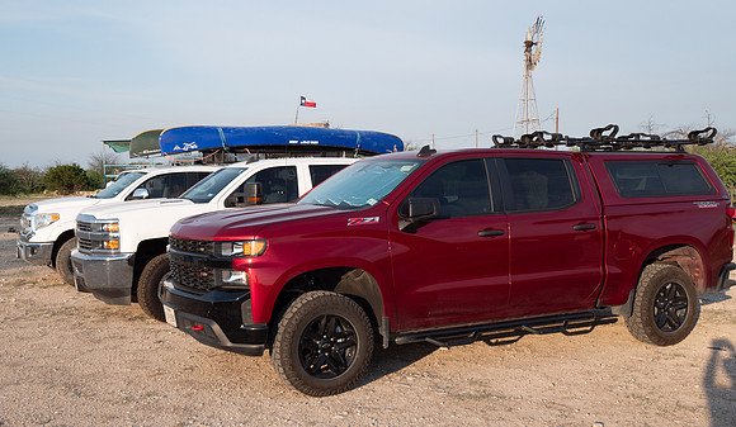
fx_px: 808
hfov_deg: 49.0
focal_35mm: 41
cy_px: 232
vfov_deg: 29.6
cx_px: 357
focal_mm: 18
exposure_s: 1/640
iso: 200
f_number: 5.6
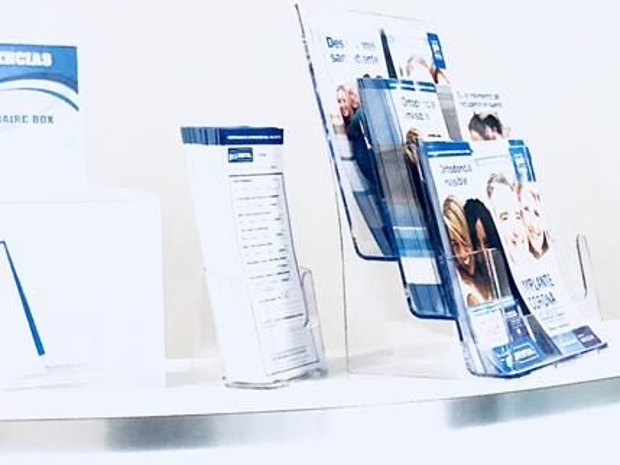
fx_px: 1684
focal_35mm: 94
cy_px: 374
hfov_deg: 19.4
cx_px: 786
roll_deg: -0.8
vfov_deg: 15.6
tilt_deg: -8.5
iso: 25
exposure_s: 1/33
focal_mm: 4
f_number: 1.8
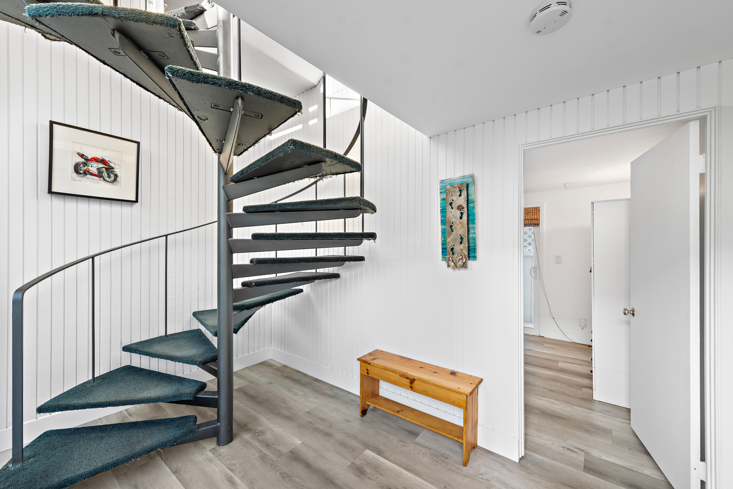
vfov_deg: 81.3
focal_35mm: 14
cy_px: 244
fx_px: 285
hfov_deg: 104.2
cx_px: 366
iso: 125
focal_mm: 14
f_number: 7.1
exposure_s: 1/1.25
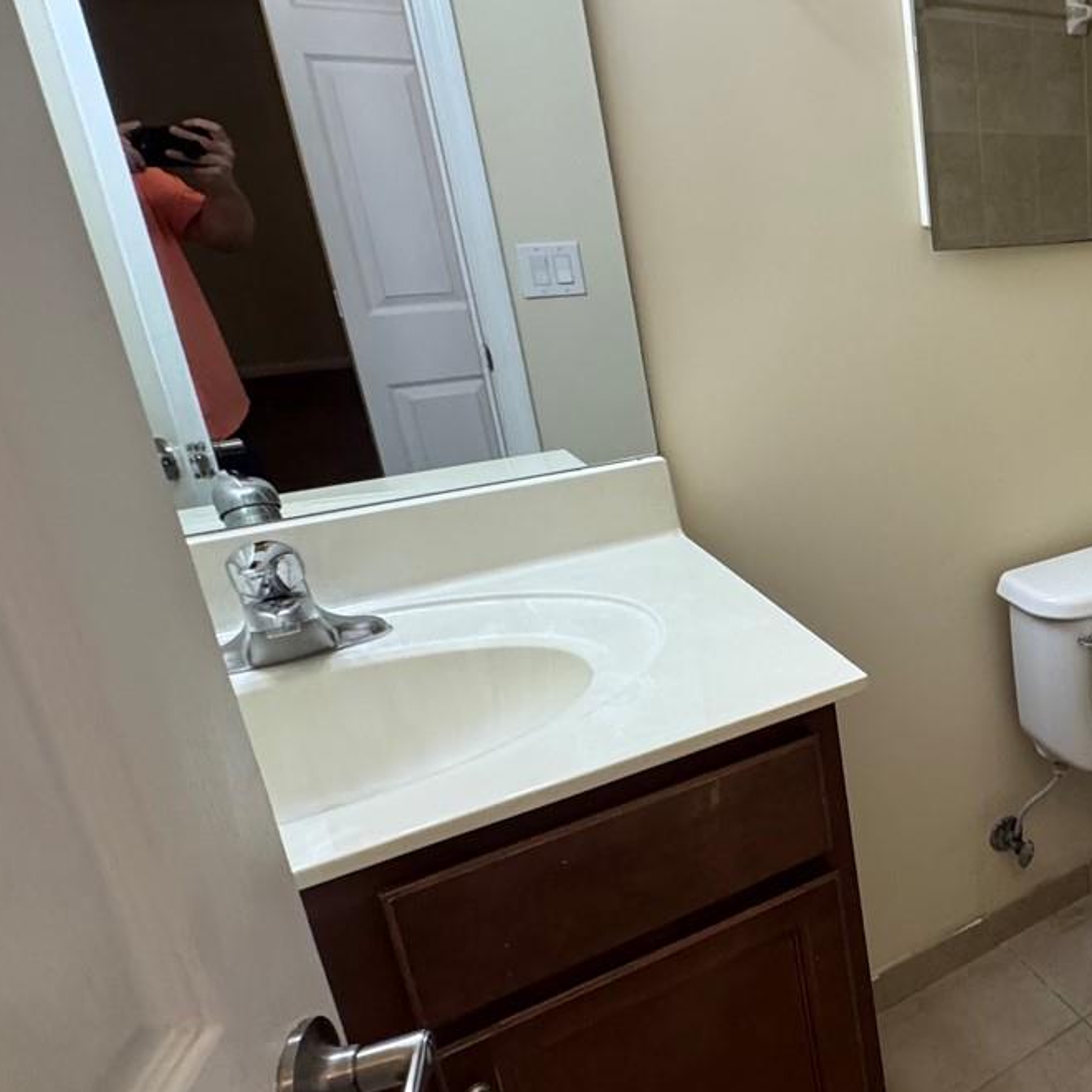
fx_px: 1071
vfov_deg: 53.9
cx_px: 1286
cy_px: 486
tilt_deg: -18.4
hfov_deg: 40.0
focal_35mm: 30
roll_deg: -1.4
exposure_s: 1/120
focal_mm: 2.22
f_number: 2.2
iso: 250
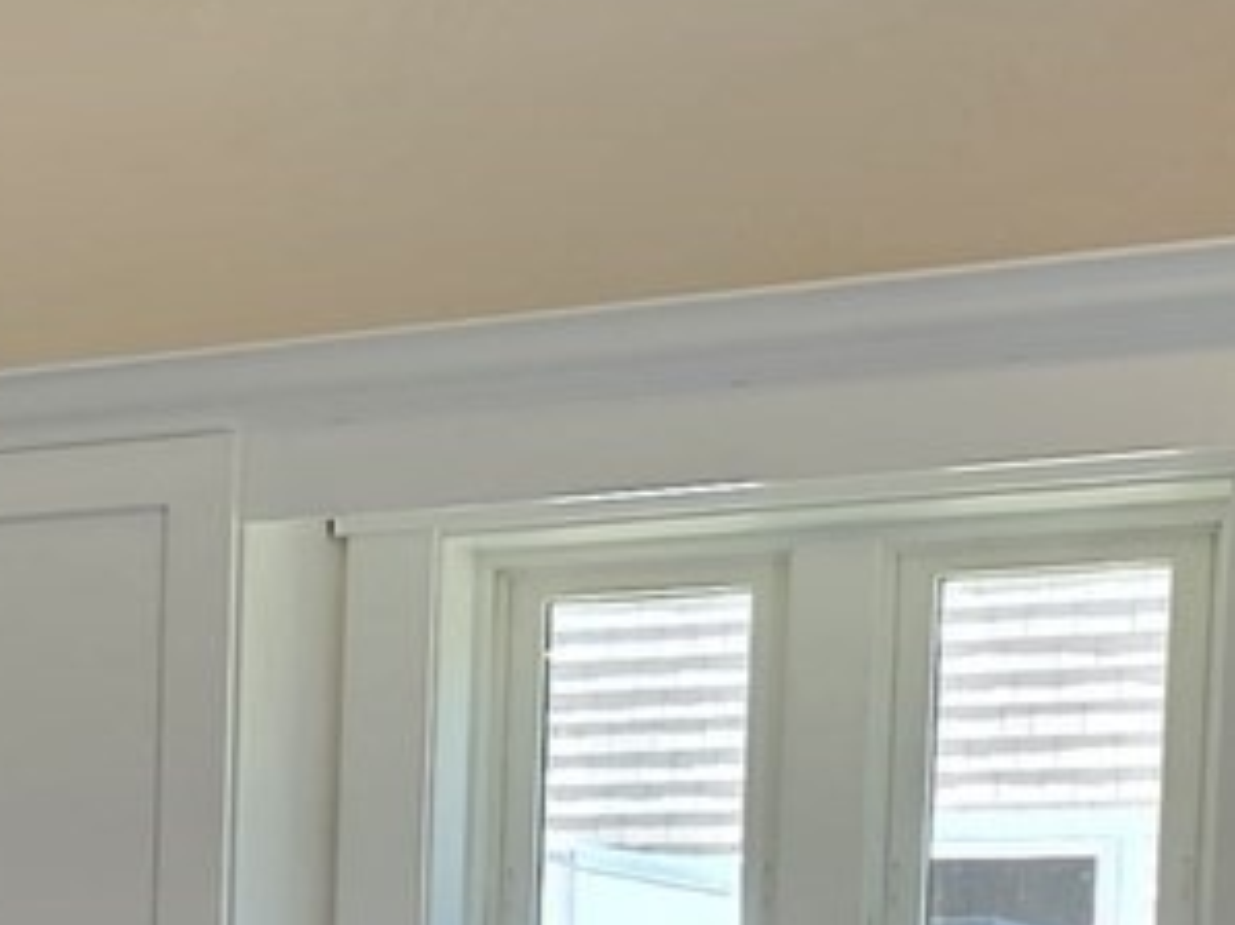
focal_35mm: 89
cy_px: 1231
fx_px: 3174
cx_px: -723
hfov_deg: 18.8
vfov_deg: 15.7
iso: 20
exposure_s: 1/120
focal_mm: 2.2
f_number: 1.9
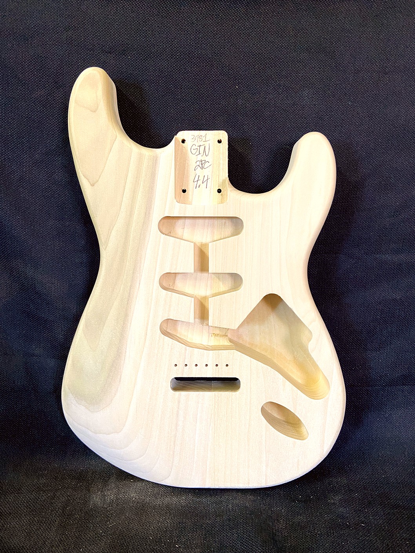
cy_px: 276
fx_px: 416
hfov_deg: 53.1
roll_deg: +0.5
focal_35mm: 26
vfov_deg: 67.3
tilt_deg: -20.4
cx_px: 208
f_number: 1.8
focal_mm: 4.25
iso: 160
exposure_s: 1/60
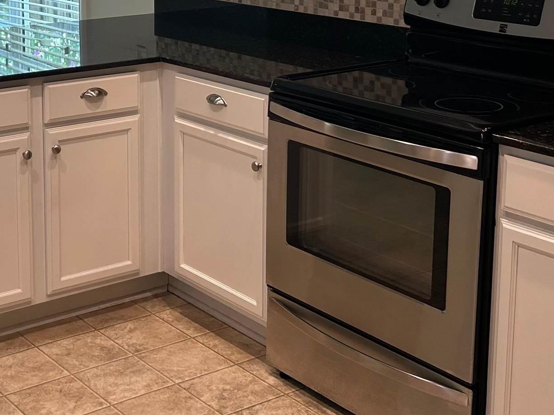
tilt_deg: -10.1
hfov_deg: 29.4
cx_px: 141
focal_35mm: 65
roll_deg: +2.5
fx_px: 1040
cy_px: 51
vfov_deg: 22.1
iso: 125
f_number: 1.5
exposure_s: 1/120
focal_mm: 5.7
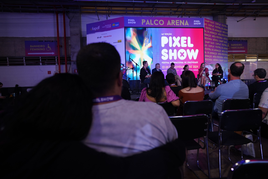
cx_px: 134
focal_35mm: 22
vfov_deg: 57.2
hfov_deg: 78.6
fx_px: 164
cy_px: 90
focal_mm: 22
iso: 1600
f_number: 2.8
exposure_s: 1/125
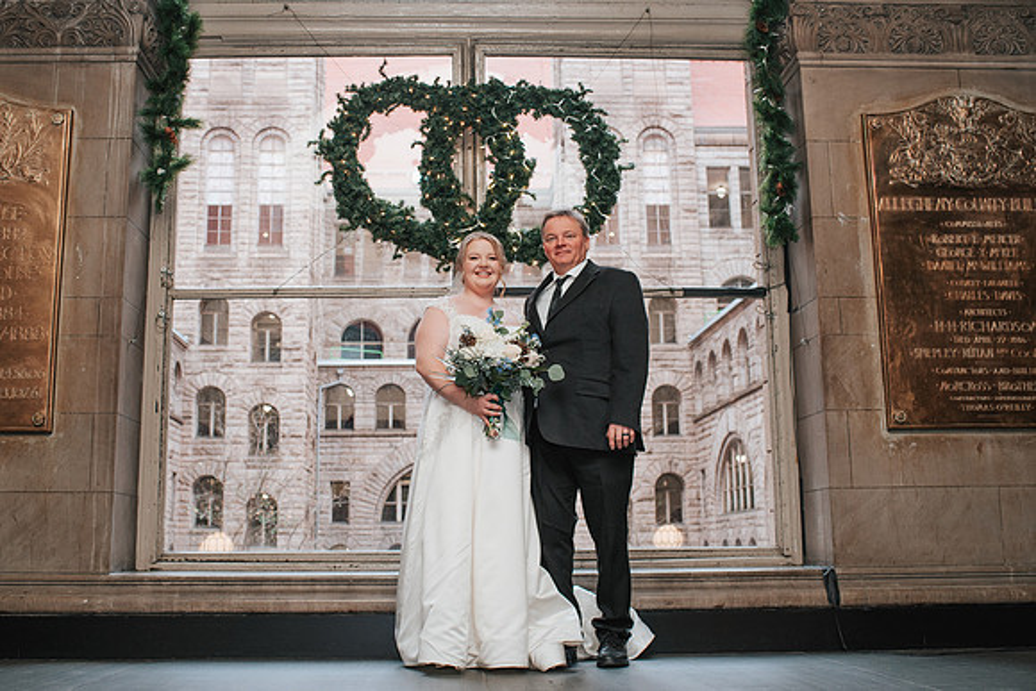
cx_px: 466
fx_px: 1129
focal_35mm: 39
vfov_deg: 34.0
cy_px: 337
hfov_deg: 49.2
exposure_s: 1/200
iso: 720
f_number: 3.5
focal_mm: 35
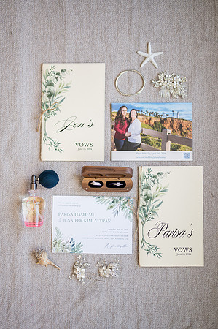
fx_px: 455
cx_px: 109
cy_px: 164
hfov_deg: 26.9
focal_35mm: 50
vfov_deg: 39.6
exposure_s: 1/1250
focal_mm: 50
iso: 320
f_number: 1.2
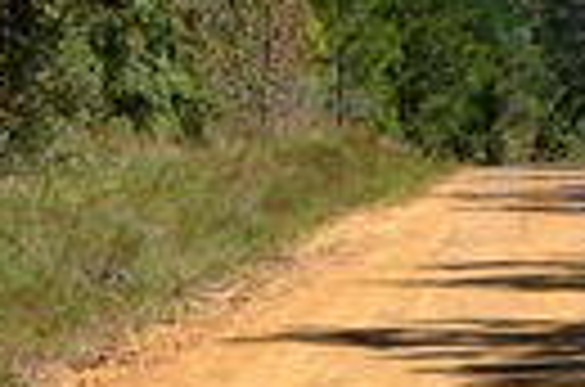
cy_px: 56
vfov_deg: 8.6
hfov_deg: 12.8
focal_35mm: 159
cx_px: 572
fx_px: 2577
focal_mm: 30
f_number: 10
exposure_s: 1/320
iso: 400
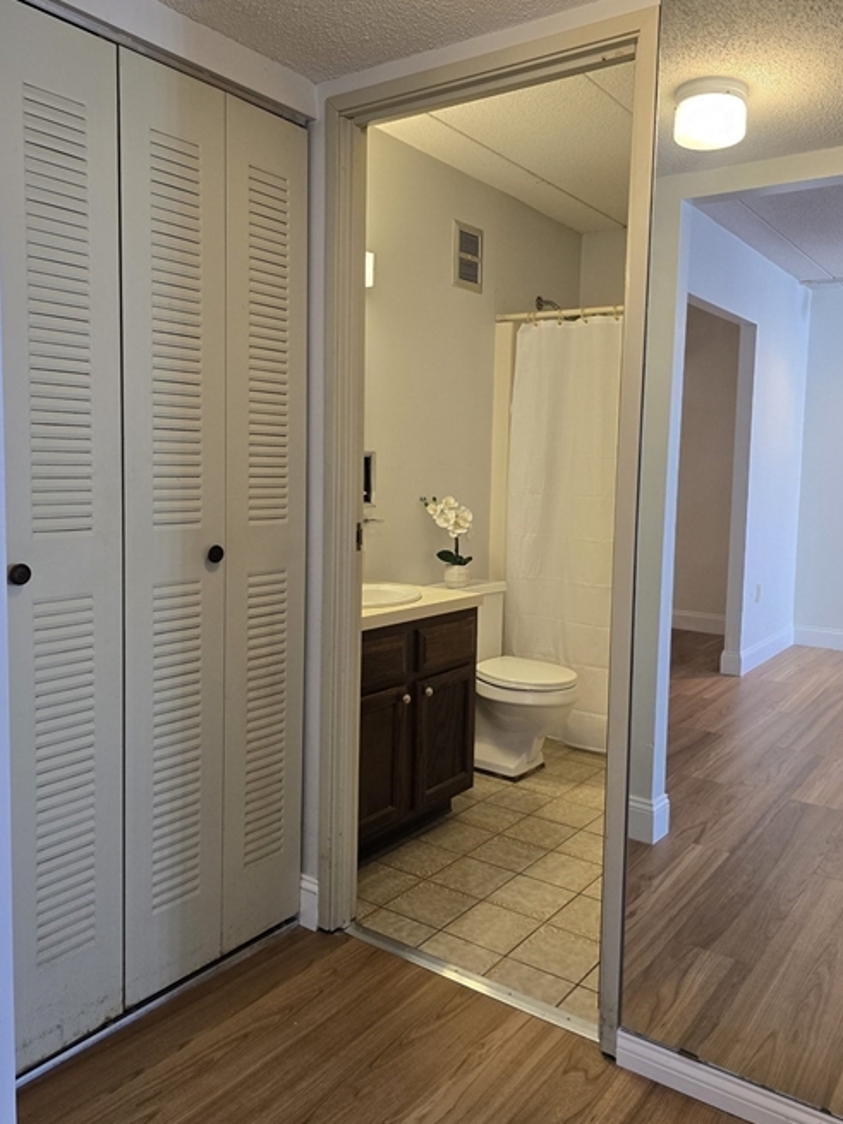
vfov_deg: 65.3
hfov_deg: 51.3
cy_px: 541
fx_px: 876
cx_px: 467
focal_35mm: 27
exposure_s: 1/120
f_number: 1.7
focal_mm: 6.3
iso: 200
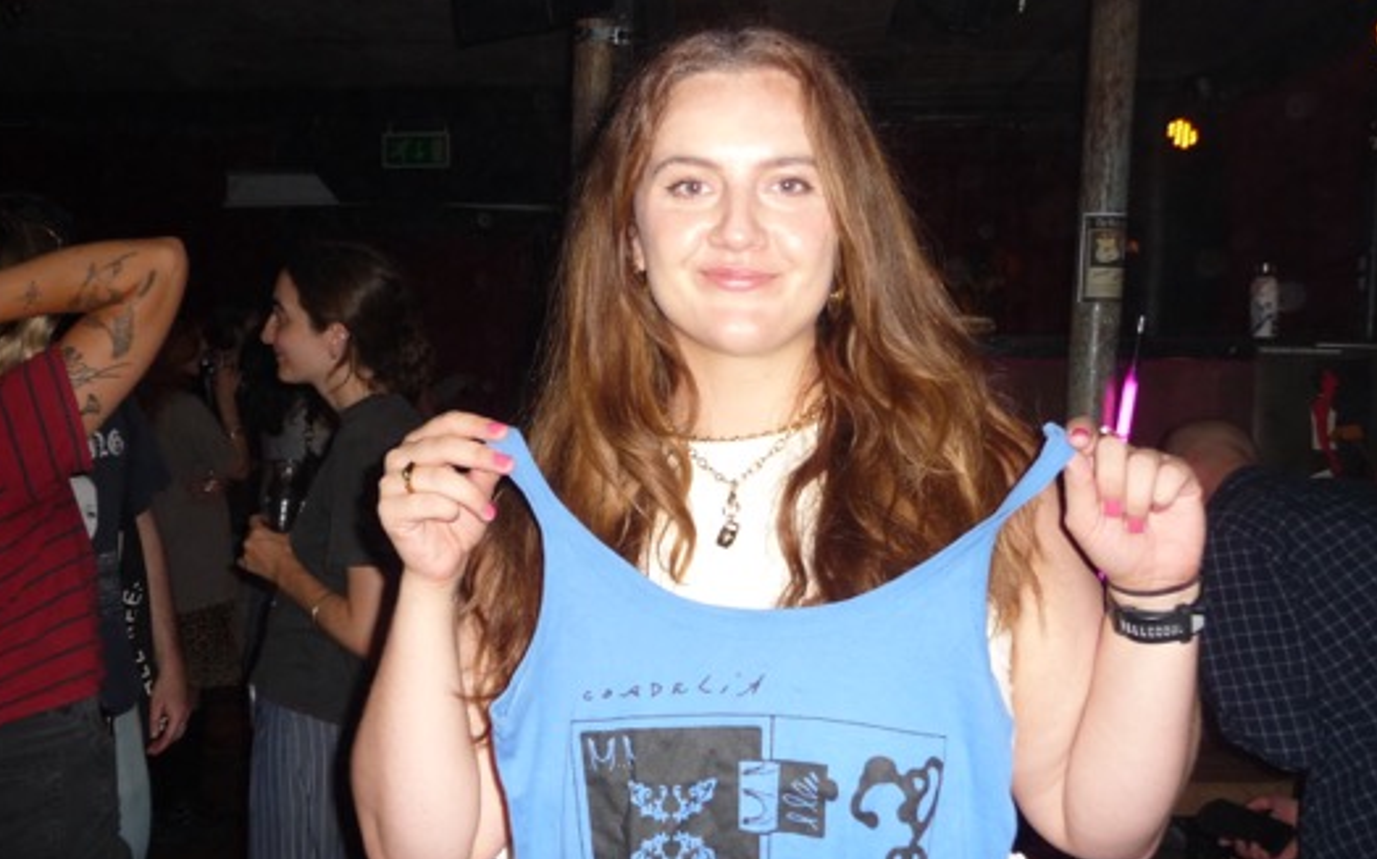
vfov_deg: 37.2
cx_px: 665
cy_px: 410
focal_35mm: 34
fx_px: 1275
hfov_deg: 56.7
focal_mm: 4.7
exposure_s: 1/30
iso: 160
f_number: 3.3
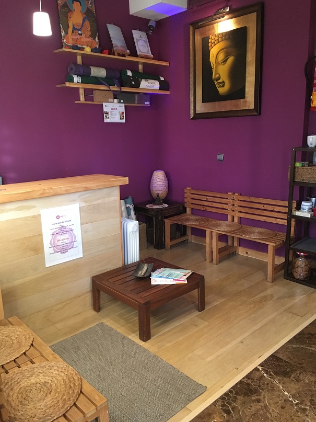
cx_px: 158
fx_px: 353
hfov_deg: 48.2
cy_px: 211
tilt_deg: -14.4
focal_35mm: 29
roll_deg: +1.1
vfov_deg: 61.7
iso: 200
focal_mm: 4.15
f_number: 2.2
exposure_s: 1/25
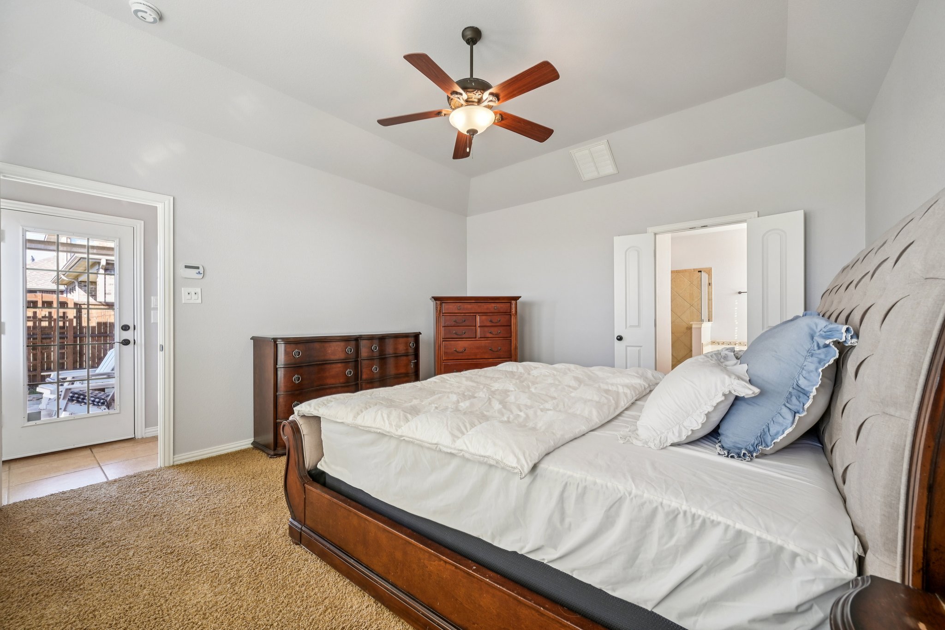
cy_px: 315
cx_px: 472
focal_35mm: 14
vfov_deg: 81.2
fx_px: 367
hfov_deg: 104.3
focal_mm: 14
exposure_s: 1/20
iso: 250
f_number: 9
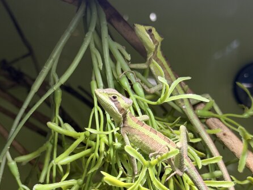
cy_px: 135
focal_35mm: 65
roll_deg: -1.2
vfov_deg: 22.4
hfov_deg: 29.8
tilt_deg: -0.5
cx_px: 127
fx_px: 475
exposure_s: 1/163
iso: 80
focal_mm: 6.76
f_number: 1.78
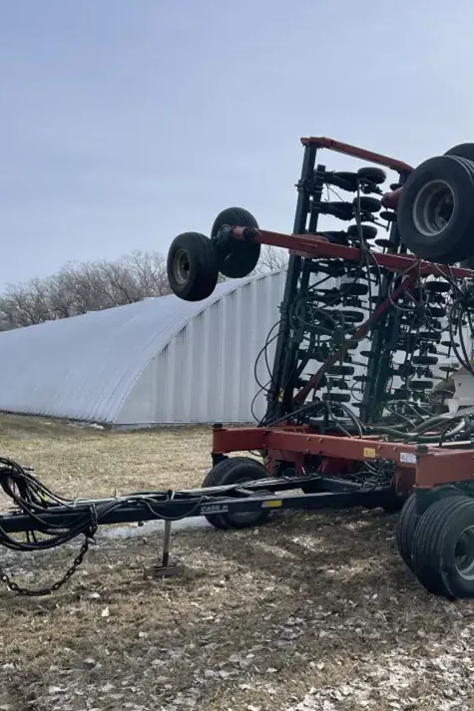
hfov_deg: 36.6
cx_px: 378
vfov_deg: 54.4
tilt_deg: +4.1
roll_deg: +0.5
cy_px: 357
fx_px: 692
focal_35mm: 35
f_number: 1.6
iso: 32
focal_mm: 5.1
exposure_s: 1/3344
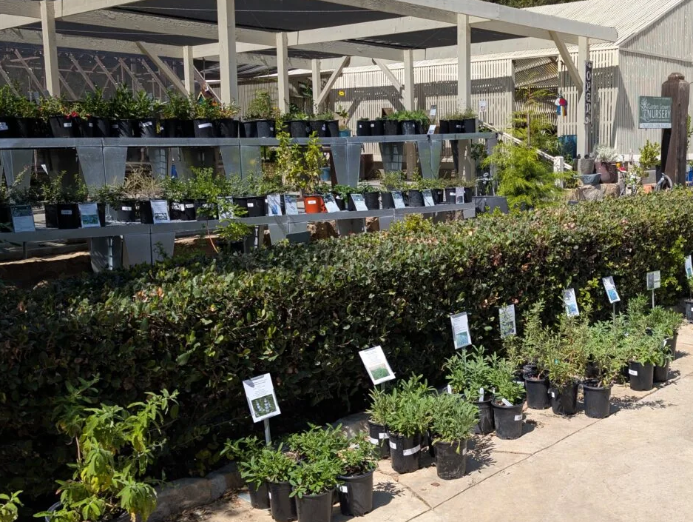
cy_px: 260
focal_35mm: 41
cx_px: 472
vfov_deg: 35.2
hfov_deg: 44.9
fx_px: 822
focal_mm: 6.9
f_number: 1.68
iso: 21
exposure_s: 1/986
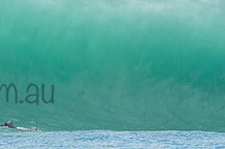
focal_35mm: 1633
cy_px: 80
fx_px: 10198
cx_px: -55
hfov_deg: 1.3
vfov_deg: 0.8
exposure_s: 1/30
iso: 64
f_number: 20
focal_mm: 500
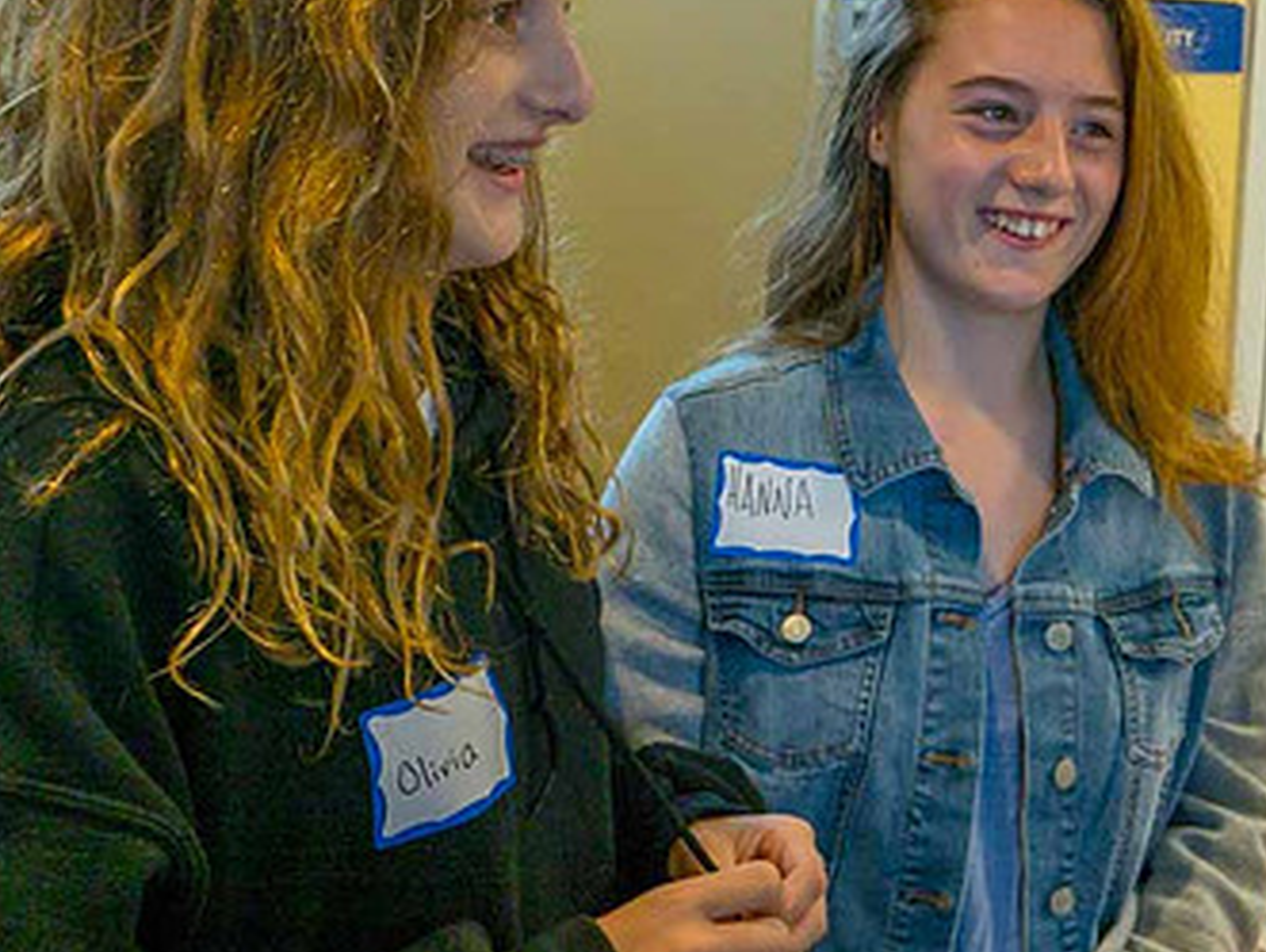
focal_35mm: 56
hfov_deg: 32.8
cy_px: 315
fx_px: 2050
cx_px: 1105
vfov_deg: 26.0
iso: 3200
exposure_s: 1/500
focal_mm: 16
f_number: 4.5
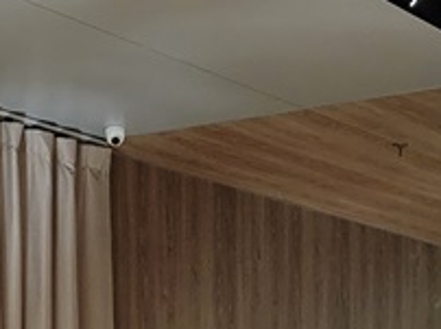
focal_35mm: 129
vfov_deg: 10.7
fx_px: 1641
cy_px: 604
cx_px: 157
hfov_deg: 15.3
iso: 800
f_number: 1.8
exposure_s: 1/25
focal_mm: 5.4
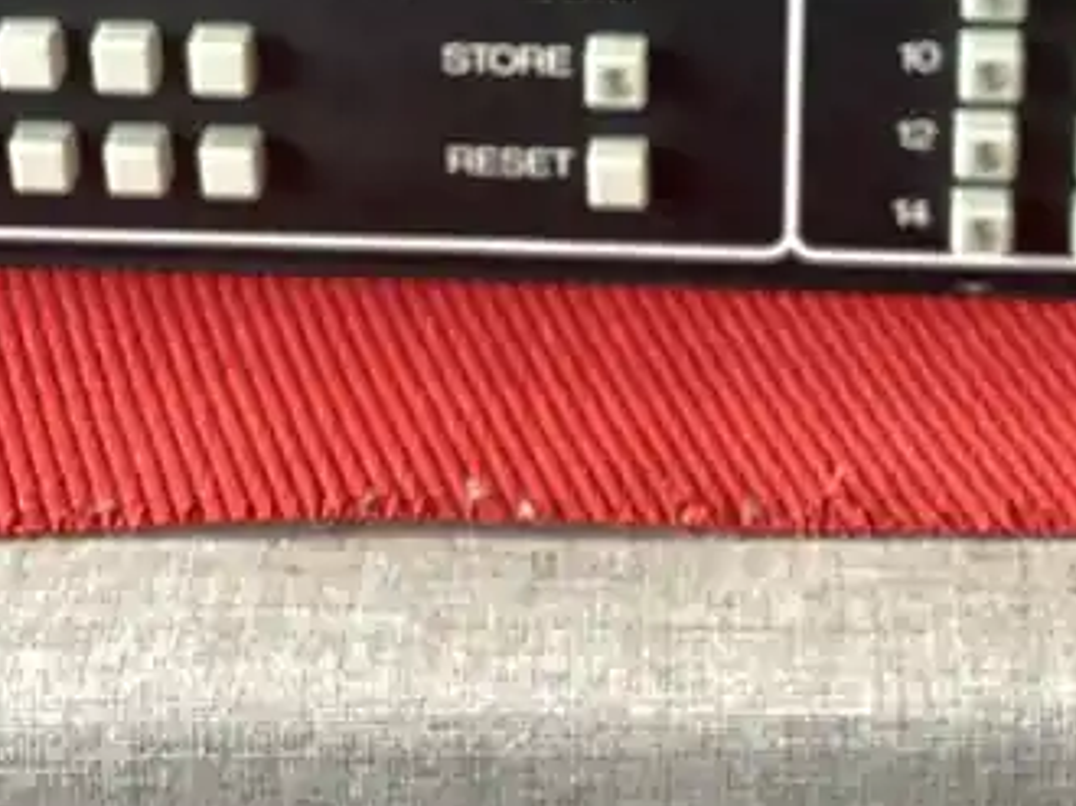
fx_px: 2920
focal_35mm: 94
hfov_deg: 20.8
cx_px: 701
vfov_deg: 15.4
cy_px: -13
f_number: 2.4
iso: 100
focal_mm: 3.3
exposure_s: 1/50
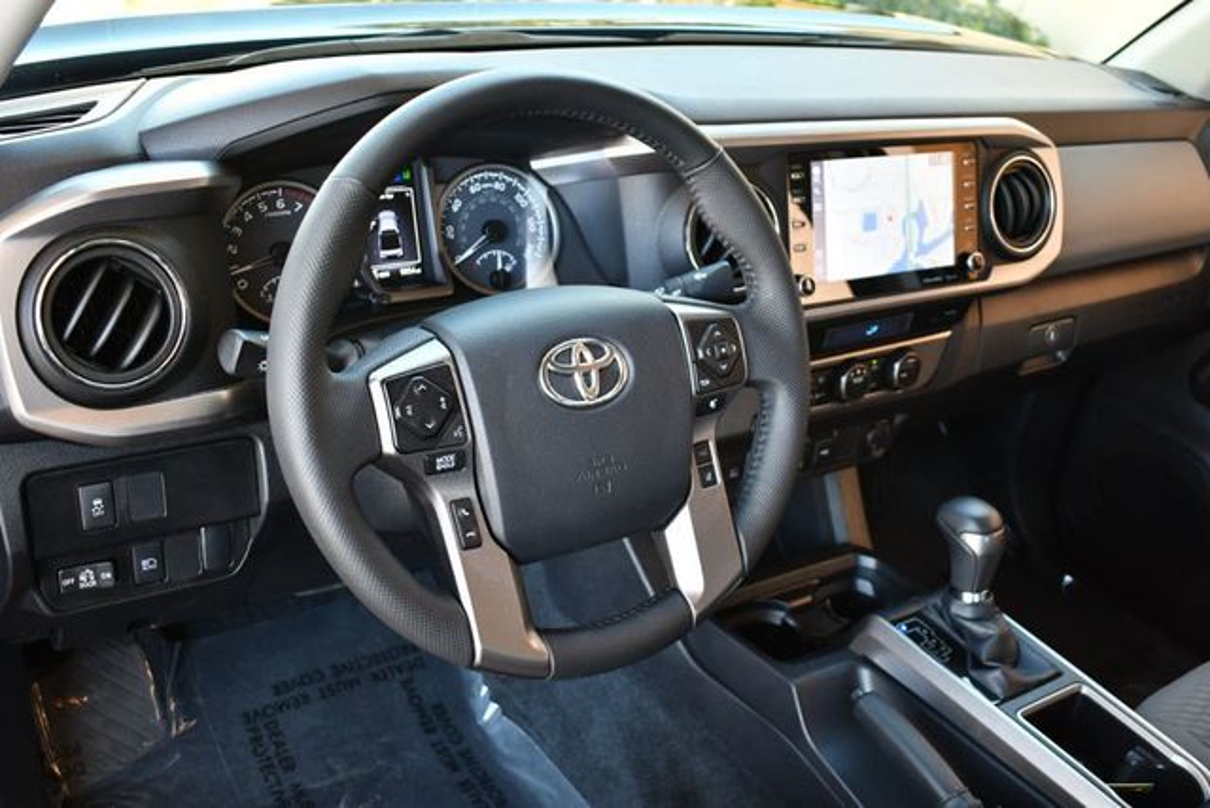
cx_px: 605
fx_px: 1210
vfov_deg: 36.9
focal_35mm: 36
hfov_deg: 53.1
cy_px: 404
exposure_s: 1/125
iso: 800
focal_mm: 18
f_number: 3.5
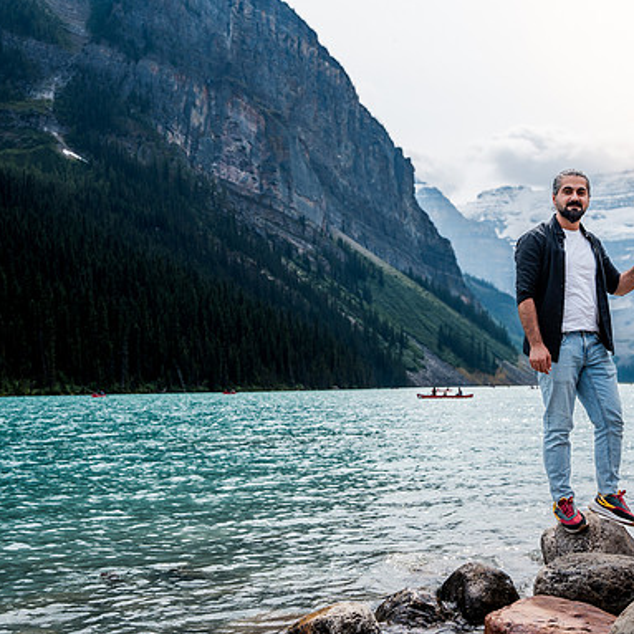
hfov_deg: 35.5
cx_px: 449
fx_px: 974
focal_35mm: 47
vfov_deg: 36.1
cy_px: 331
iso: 200
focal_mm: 35
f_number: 5.6
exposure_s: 1/1000
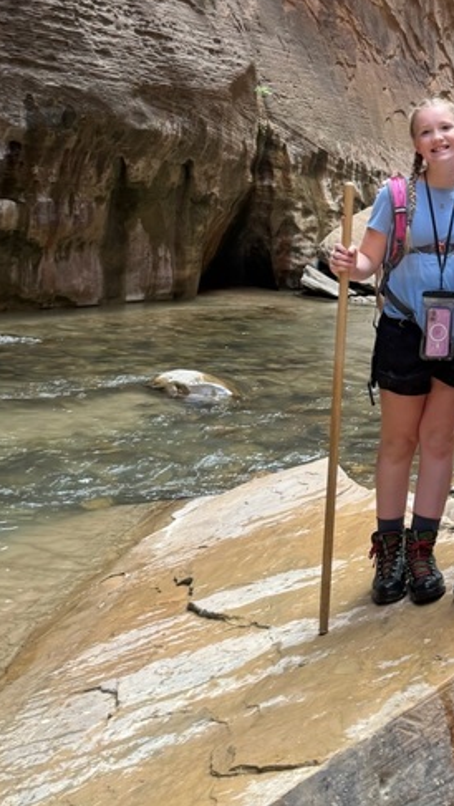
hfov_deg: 20.9
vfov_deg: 37.0
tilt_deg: -0.8
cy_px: 204
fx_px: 1177
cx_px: 489
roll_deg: -4.3
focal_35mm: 55
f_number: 1.78
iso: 125
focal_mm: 6.76
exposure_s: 1/121
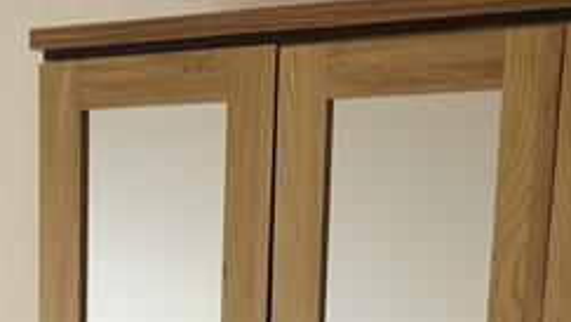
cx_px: -42
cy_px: 724
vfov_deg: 10.2
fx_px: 1606
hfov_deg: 19.4
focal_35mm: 106
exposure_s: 1/25
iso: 125
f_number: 5.6
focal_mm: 16
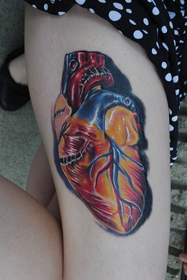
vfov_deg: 57.2
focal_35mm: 33
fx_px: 257
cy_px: 140
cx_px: 94
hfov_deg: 40.0
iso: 180
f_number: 8
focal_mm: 22
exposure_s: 1/60
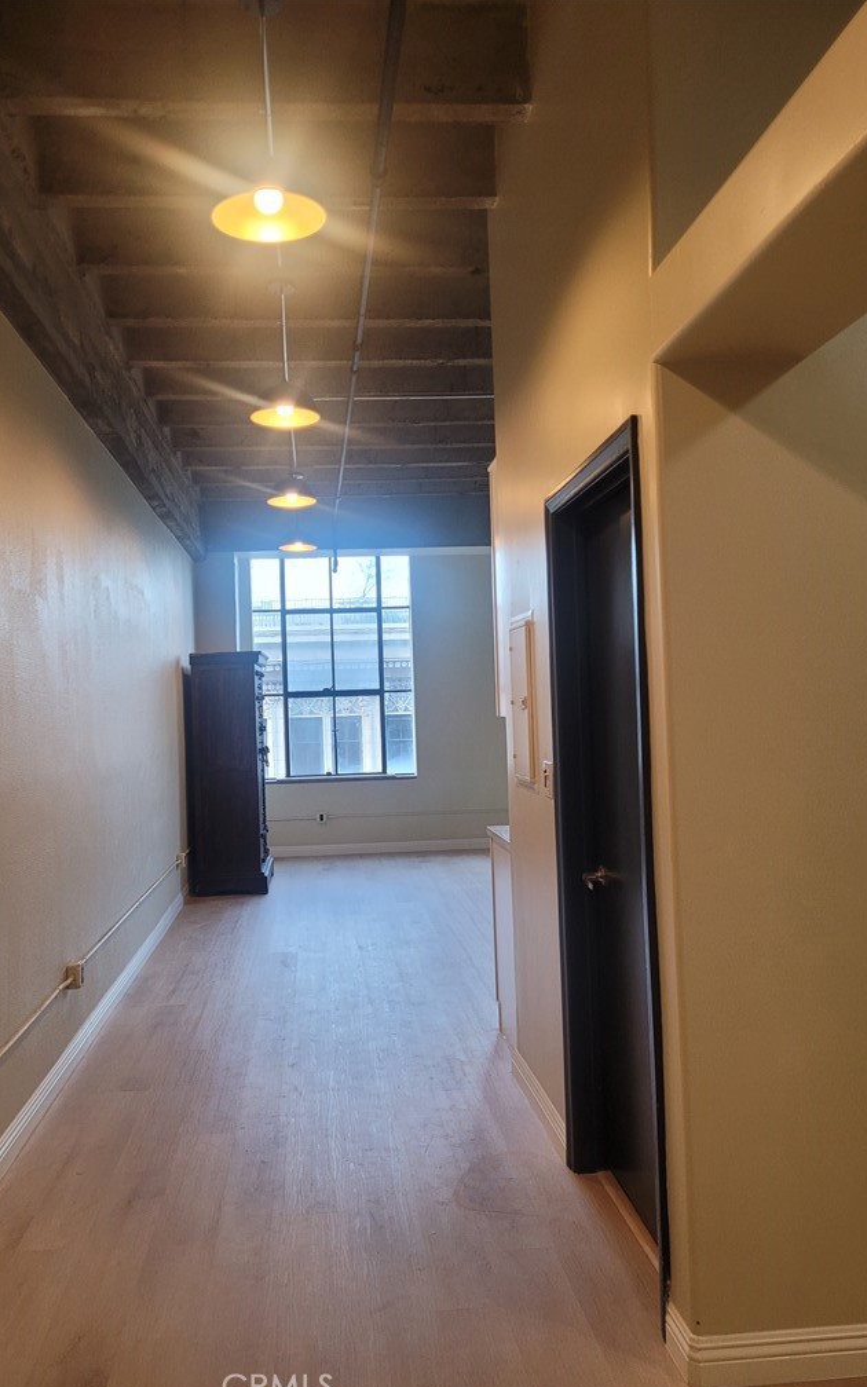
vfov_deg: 66.5
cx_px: 363
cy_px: 702
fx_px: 1059
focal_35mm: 28
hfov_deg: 44.4
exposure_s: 1/120
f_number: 1.8
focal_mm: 5.4
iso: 200
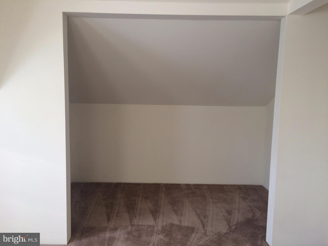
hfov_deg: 61.7
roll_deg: -0.6
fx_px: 275
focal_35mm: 29
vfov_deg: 48.2
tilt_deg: -8.2
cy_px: 123
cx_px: 164
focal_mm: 4.15
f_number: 2.2
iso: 32
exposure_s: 1/31
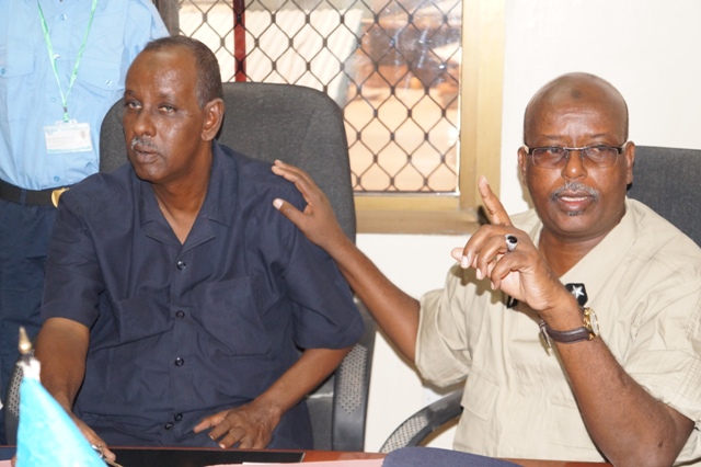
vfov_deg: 21.1
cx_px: 350
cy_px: 234
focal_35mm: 64
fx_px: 1255
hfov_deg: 31.2
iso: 1600
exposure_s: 1/60
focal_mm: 43
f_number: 4.5
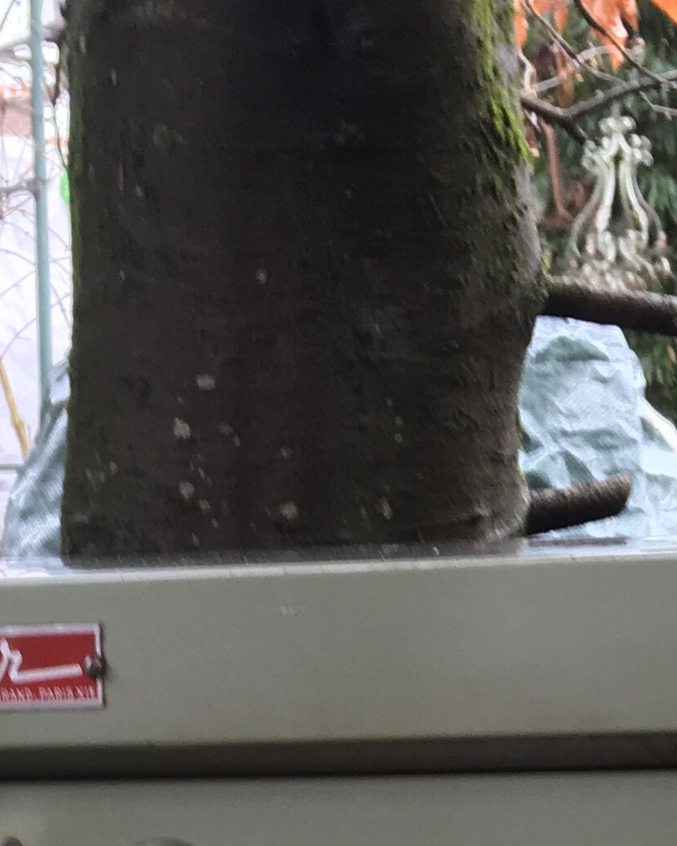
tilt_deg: -19.0
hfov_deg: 13.8
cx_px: 149
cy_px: 1551
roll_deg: +2.9
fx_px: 2779
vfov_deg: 14.9
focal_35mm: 111
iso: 25
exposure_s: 1/50
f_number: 2.2
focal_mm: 4.15
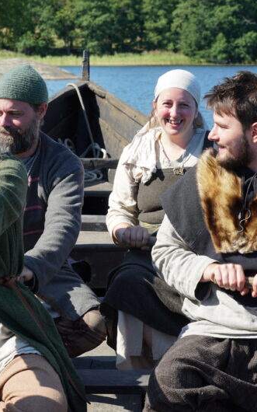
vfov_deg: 20.8
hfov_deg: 13.1
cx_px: 96
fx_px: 1121
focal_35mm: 100
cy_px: 206
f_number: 9
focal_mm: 65
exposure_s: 1/125
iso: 100
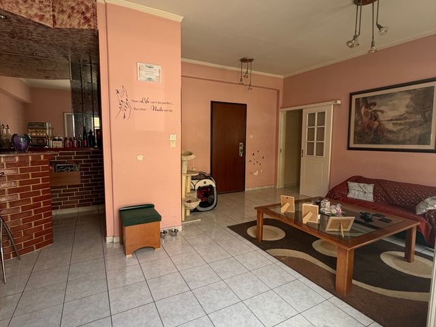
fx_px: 176
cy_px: 164
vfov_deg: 85.7
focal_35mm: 14
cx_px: 218
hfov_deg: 102.1
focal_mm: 2.22
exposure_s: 1/121
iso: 160
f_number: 2.2
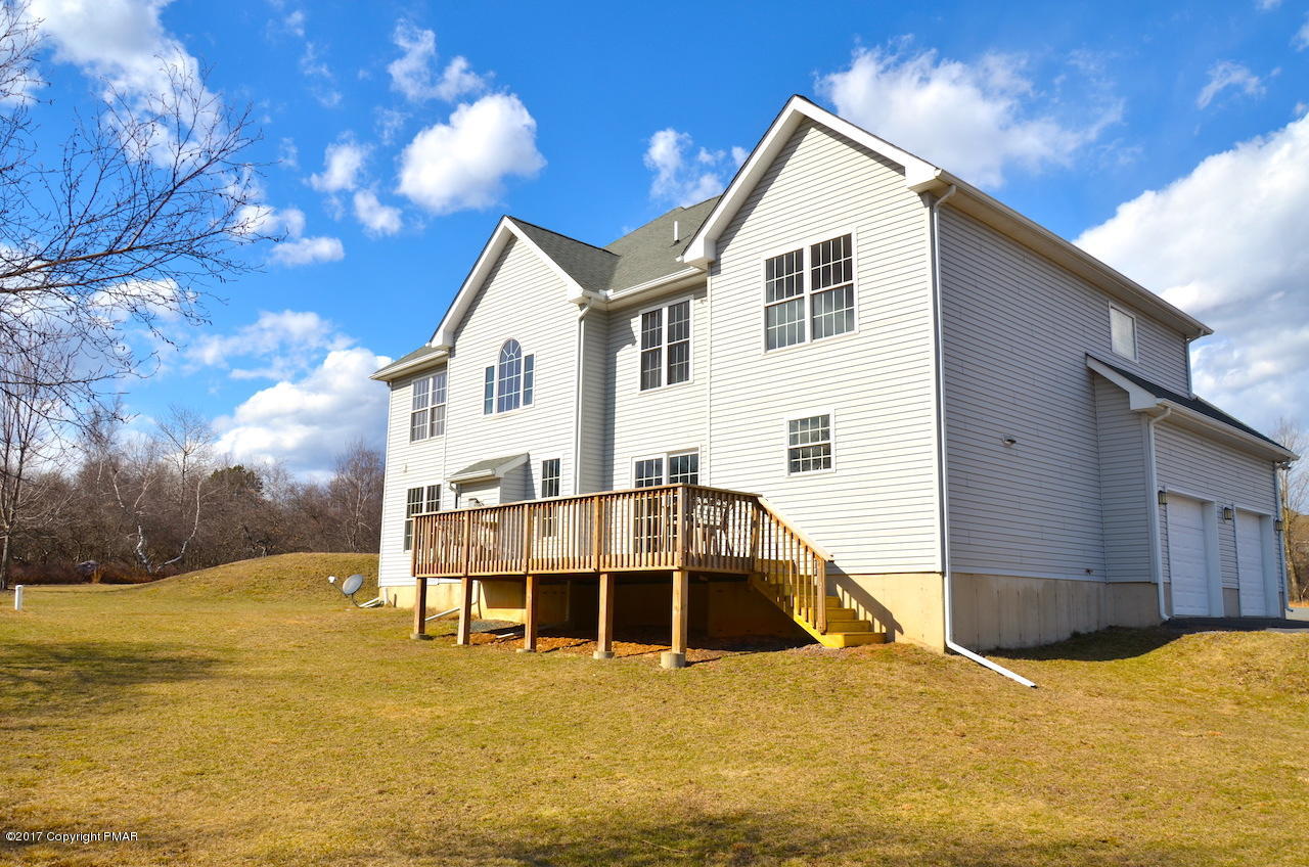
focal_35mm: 27
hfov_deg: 67.5
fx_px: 980
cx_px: 654
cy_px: 434
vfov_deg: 47.7
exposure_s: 1/320
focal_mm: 18
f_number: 9
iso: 100
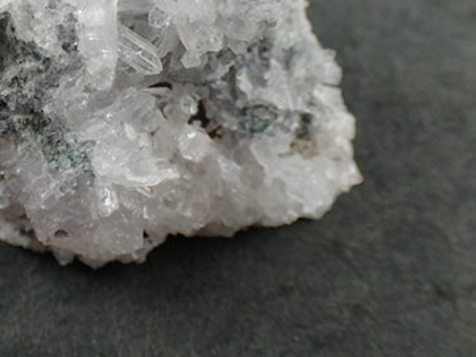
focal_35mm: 62
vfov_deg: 23.3
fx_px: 853
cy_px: 67
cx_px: 92
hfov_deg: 30.4
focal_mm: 6.42
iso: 100
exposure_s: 1/200
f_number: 2.6
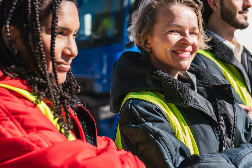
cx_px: 151
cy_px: 78
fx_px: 567
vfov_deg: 16.9
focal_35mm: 81
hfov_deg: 25.0
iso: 125
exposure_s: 1/1600
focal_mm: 41
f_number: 2.8
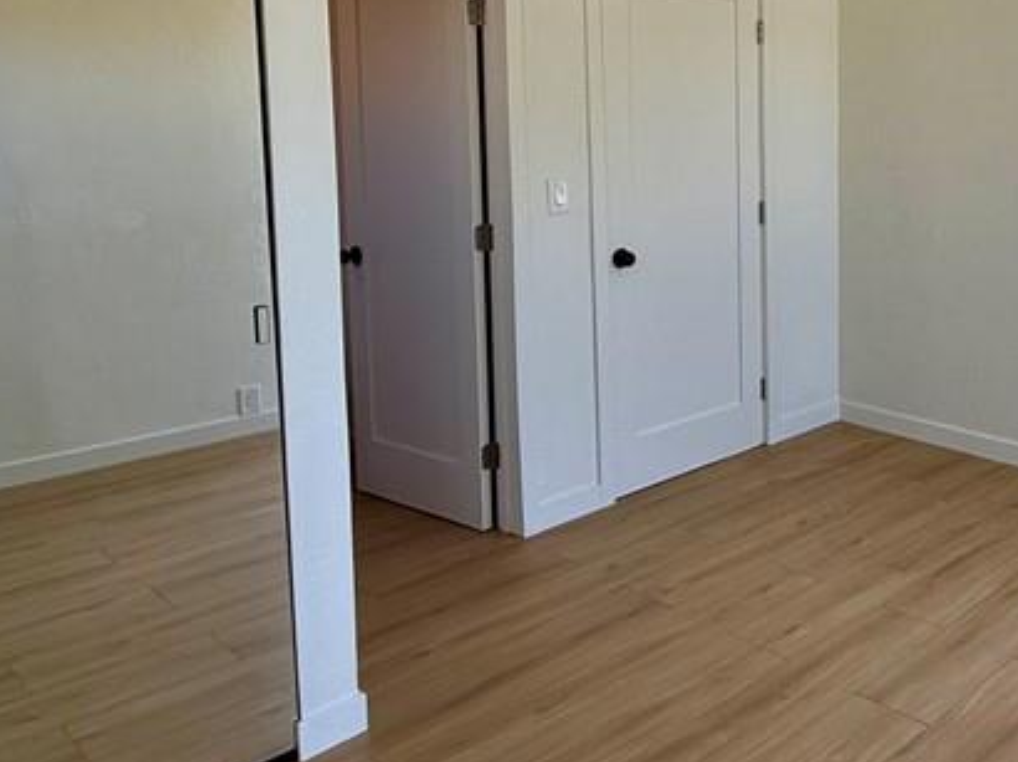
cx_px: 966
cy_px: 184
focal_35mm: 35
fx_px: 1029
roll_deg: -0.3
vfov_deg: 39.5
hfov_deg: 46.1
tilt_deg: -3.6
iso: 64
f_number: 2.2
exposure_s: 1/195
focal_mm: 2.22
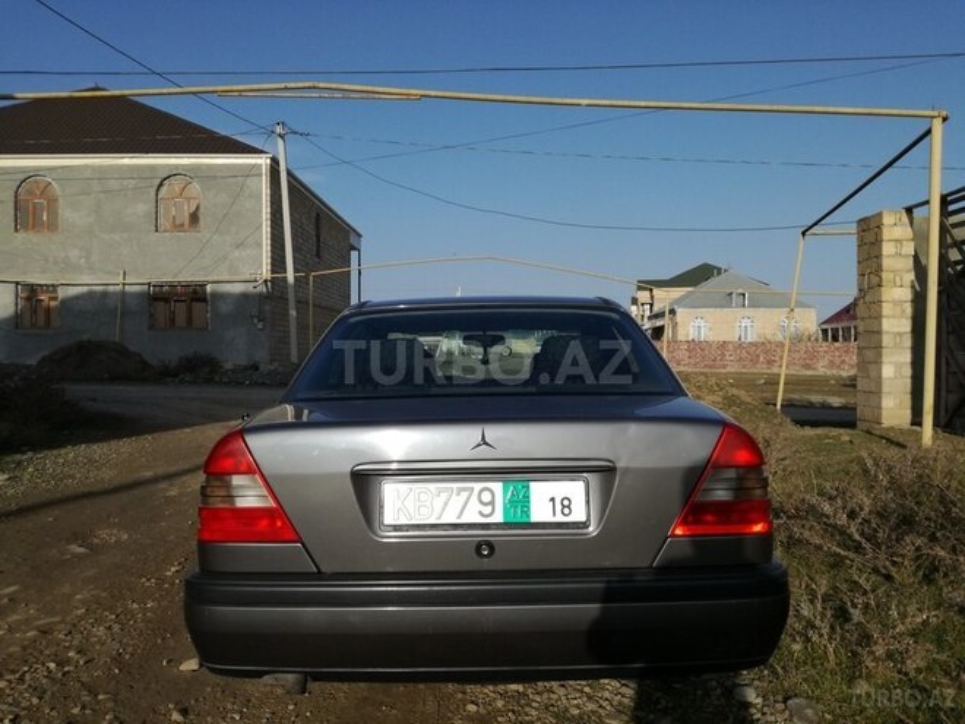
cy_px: 362
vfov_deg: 51.4
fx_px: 753
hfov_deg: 65.3
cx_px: 482
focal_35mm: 27
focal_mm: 3.79
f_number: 2
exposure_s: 1/2041
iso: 50
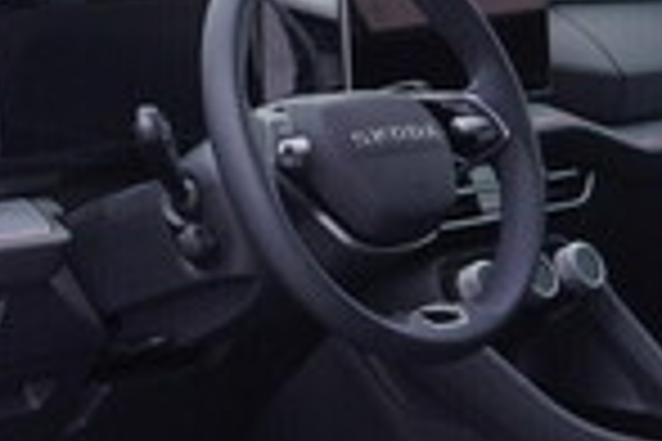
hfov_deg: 14.6
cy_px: 263
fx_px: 2482
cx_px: -189
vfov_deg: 10.2
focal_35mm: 135
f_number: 3.2
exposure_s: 1/50
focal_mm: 24
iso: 125
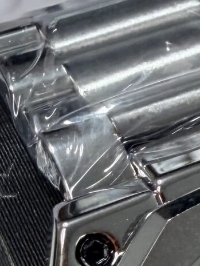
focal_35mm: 132
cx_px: 386
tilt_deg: -47.9
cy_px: 276
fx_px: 1016
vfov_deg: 14.7
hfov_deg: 10.4
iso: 80
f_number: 2.2
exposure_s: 1/120
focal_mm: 2.22
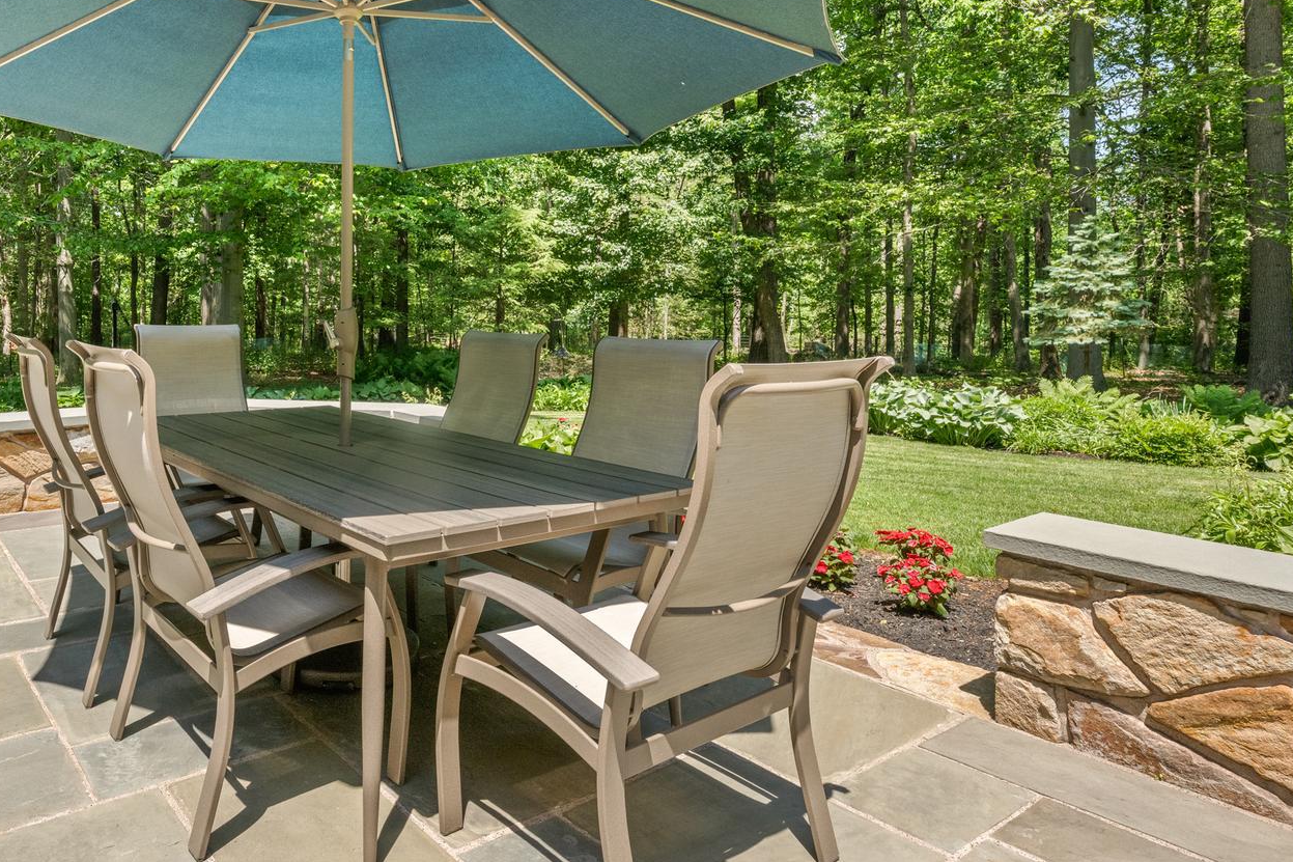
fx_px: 826
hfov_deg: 72.8
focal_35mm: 23
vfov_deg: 54.3
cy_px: 311
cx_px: 389
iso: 400
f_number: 9
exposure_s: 1/80
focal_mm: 14
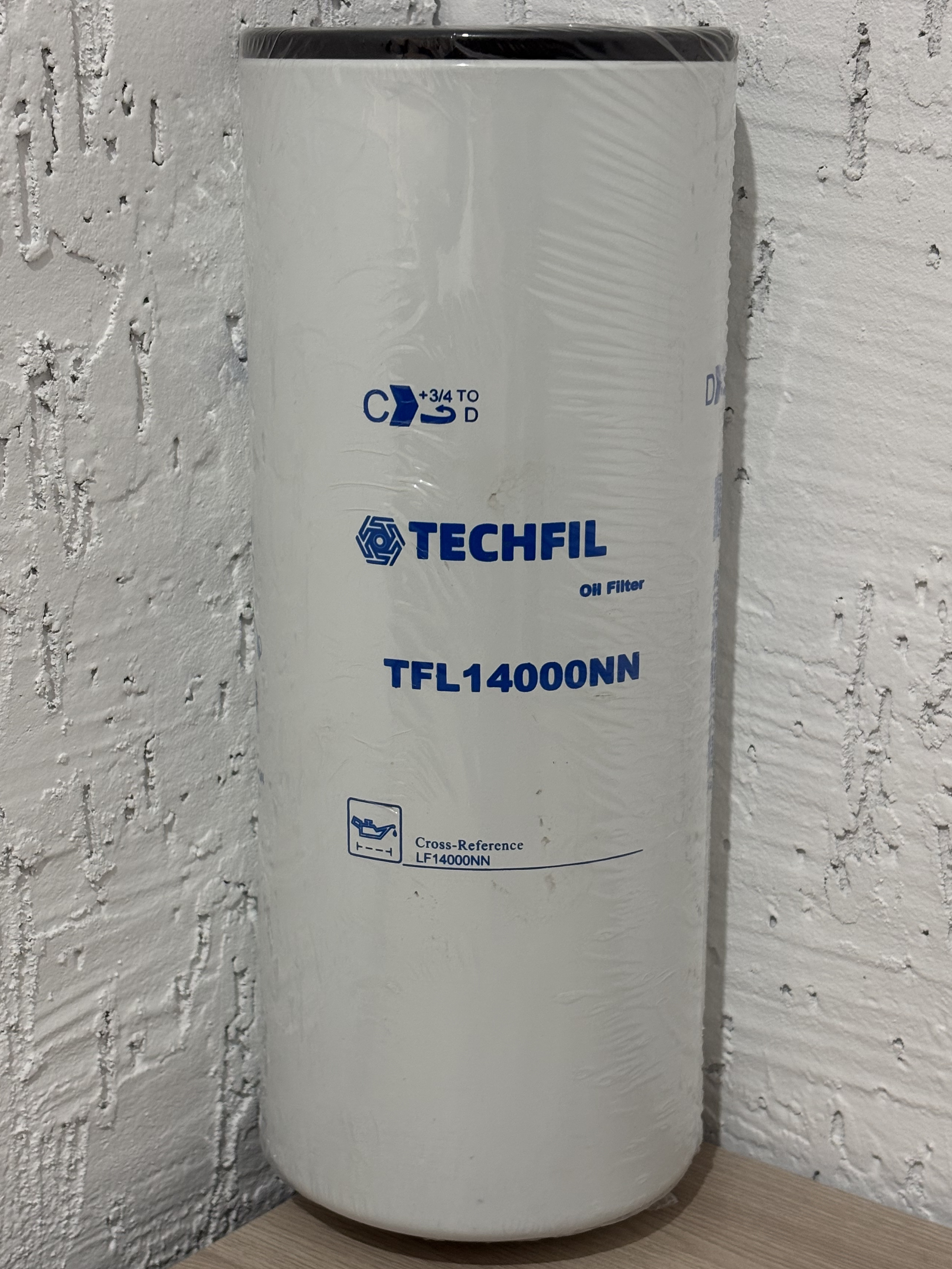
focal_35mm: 61
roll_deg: -0.2
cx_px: 489
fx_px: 2237
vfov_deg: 31.7
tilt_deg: -14.6
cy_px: 661
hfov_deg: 24.0
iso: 125
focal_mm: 5.96
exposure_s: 1/50
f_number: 1.6
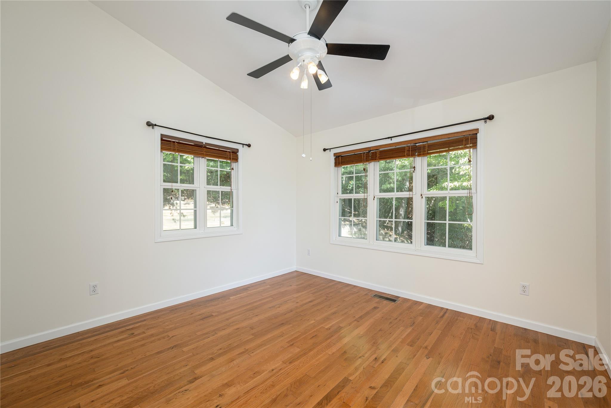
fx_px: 238
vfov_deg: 81.3
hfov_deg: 104.2
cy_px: 204
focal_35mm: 14
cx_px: 306
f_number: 7.1
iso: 320
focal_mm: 14
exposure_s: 1/50
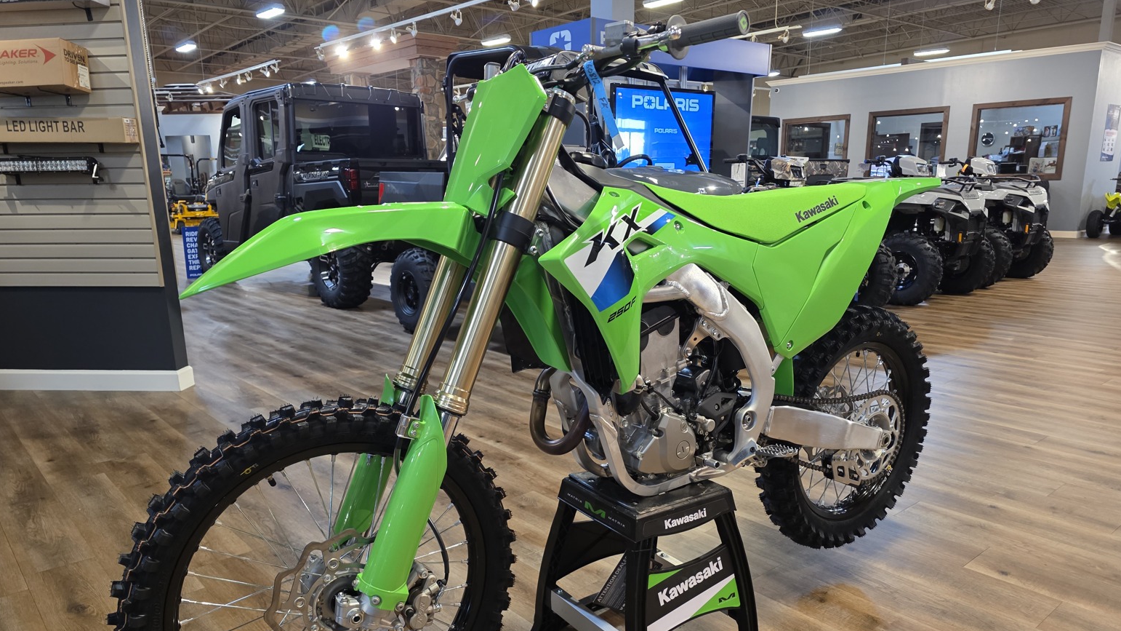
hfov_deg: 71.9
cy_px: 398
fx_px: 773
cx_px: 542
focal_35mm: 26
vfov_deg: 44.0
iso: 400
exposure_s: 1/60
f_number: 1.7
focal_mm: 6.3
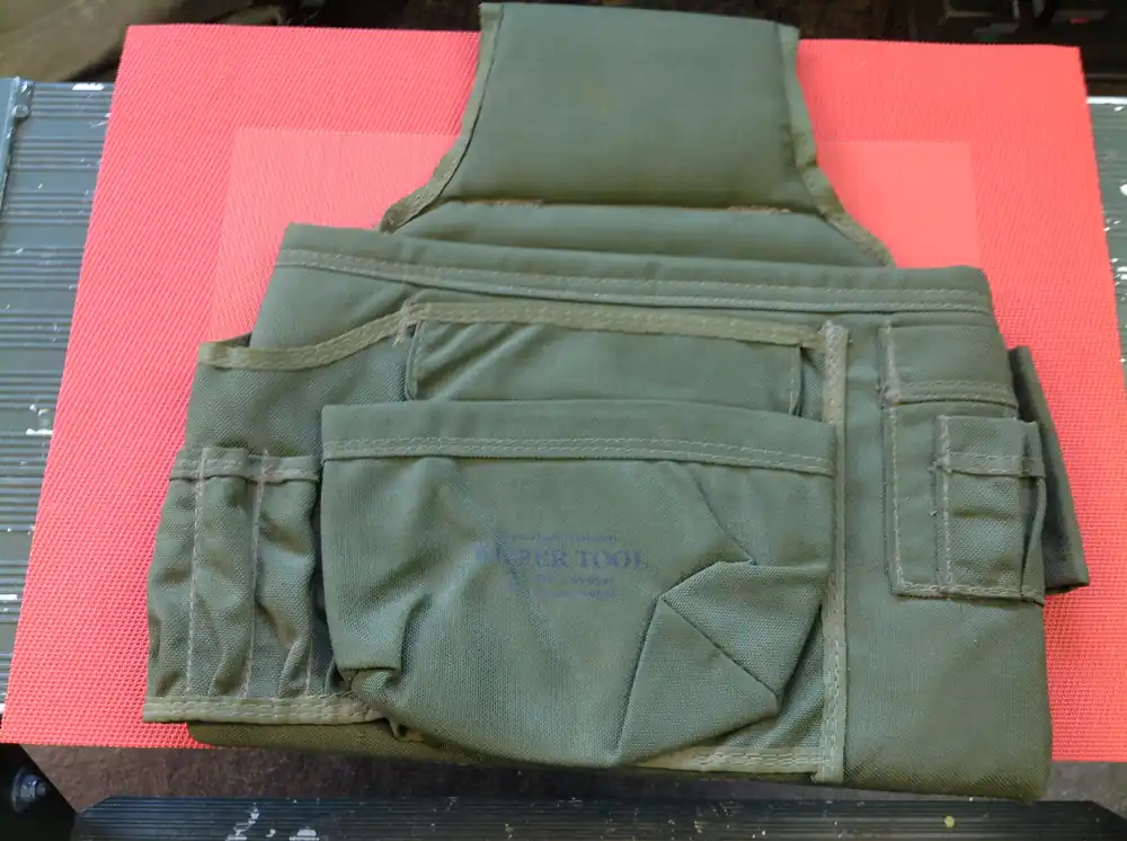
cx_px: 564
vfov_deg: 40.6
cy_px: 420
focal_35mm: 35
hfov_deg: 52.7
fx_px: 1137
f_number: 2.4
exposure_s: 1/15
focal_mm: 4.28
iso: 64
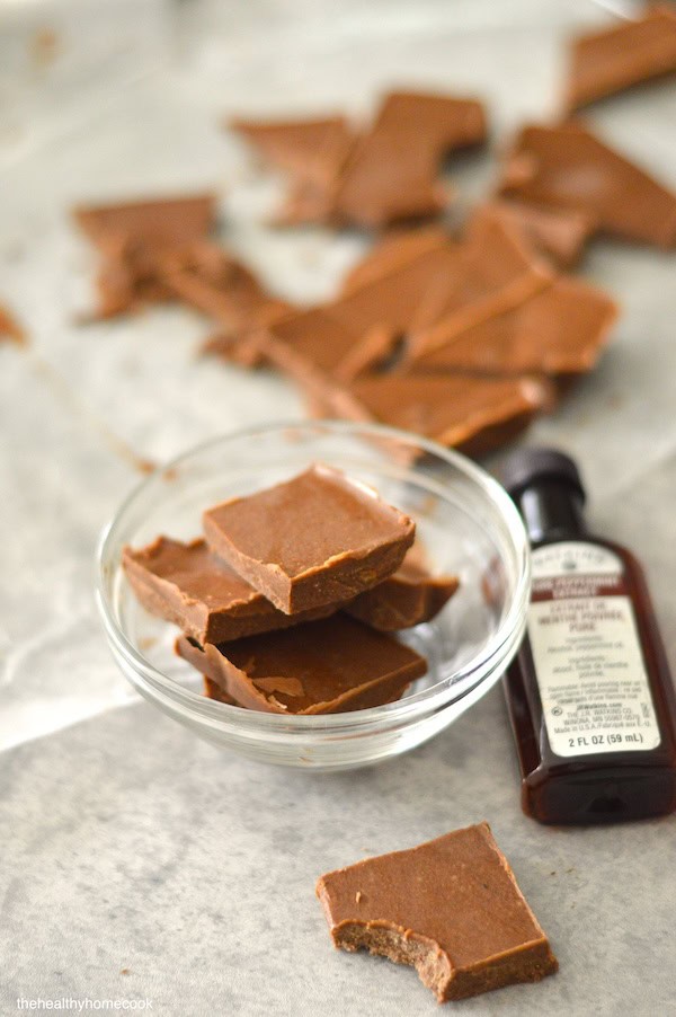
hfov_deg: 18.2
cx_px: 338
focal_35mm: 75
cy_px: 508
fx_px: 2116
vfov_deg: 27.0
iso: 1600
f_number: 2.2
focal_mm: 50
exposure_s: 1/500
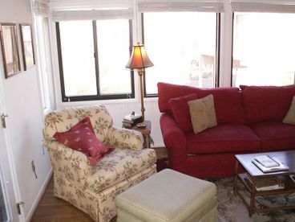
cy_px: 111
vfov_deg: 40.7
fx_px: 298
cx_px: 148
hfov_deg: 52.6
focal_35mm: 35
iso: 160
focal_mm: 5.86
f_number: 2.8
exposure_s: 1/60
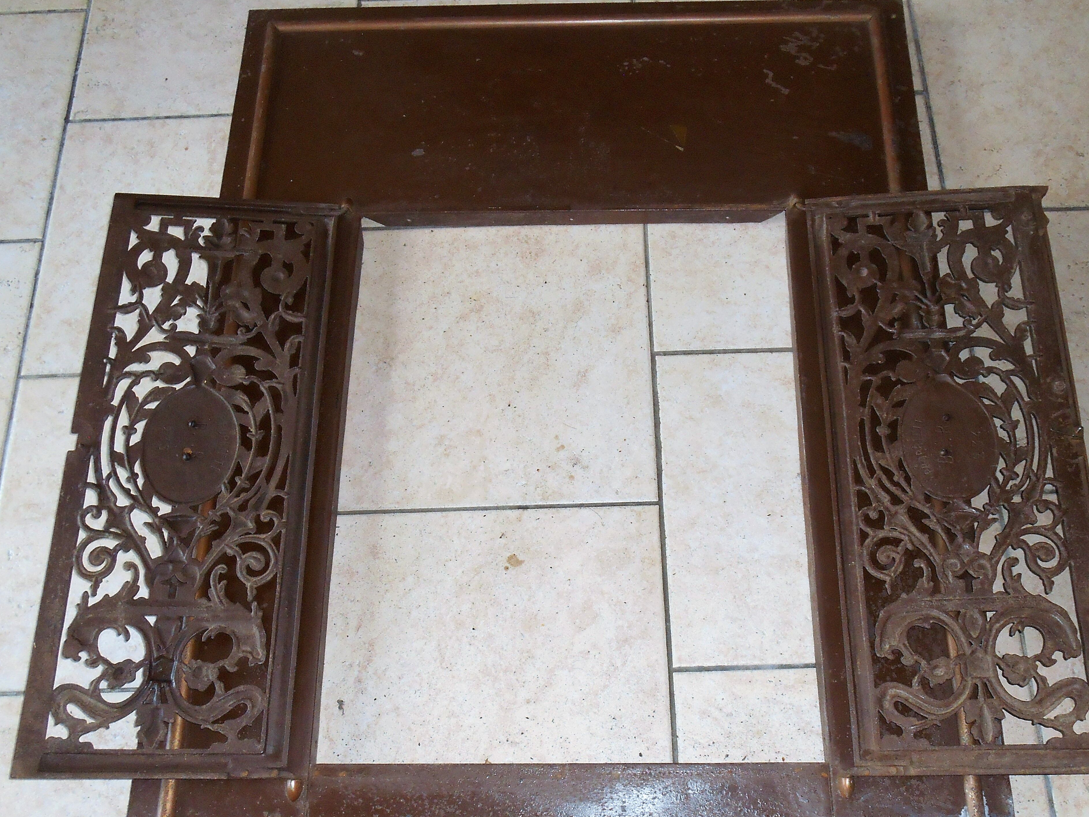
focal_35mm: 30
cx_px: 601
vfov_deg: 46.8
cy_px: 438
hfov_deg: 59.8
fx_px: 944
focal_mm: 4.7
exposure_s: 1/25
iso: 200
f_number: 3.4
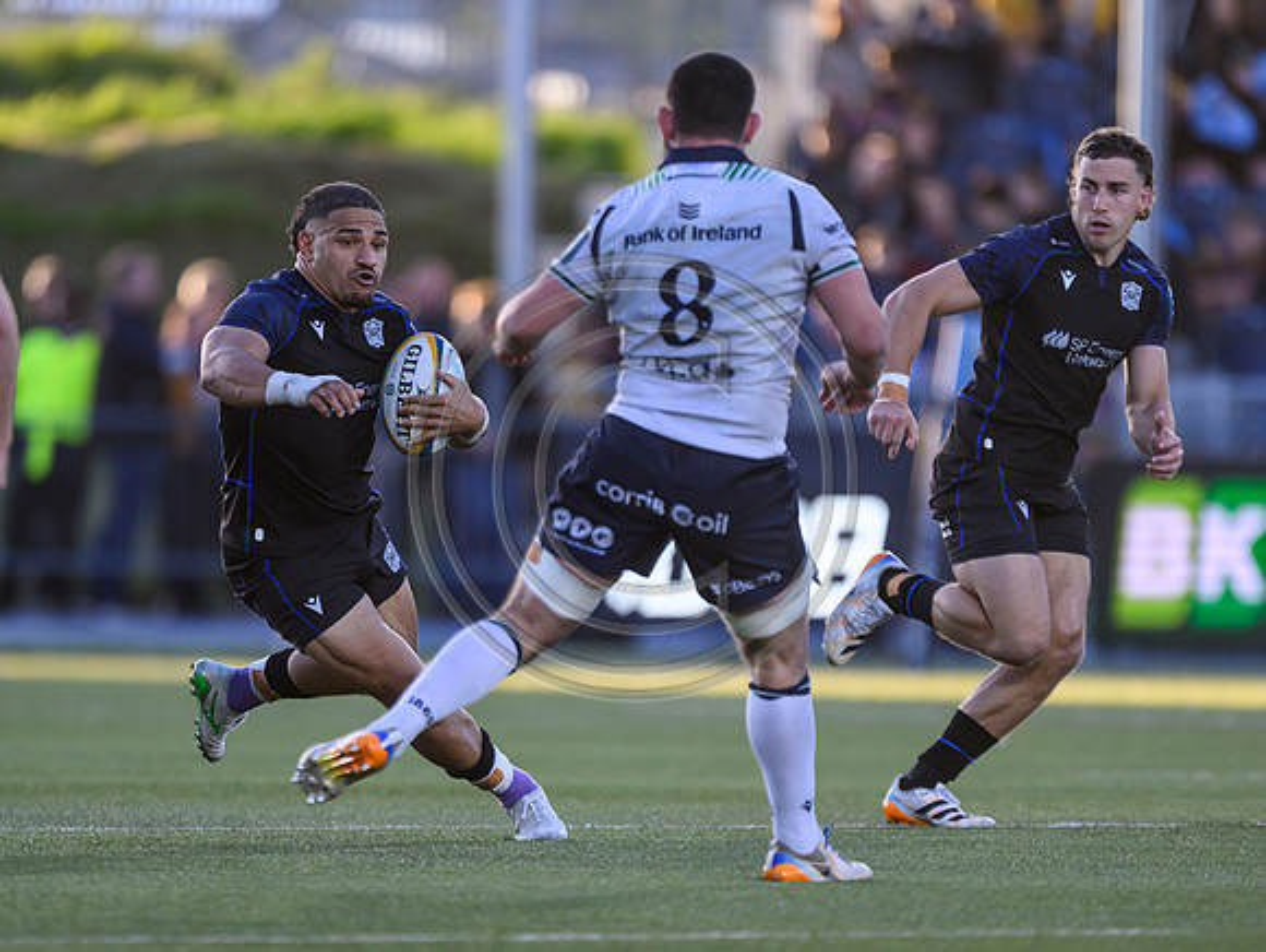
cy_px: 588
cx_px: 461
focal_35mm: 758
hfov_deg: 2.6
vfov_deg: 2.0
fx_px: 27739
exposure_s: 1/2000
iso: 1250
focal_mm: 560
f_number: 4
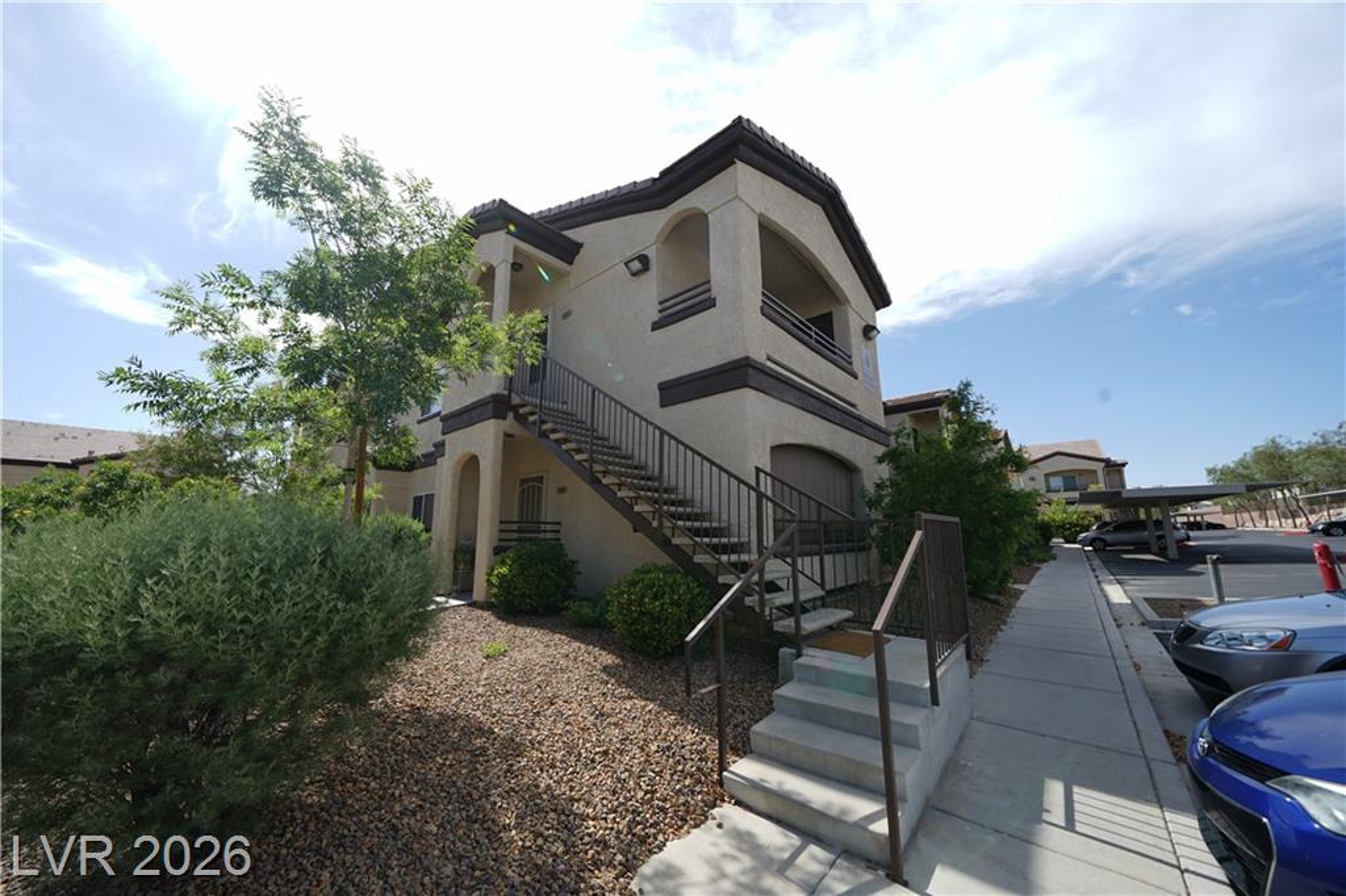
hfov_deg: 112.6
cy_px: 448
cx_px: 673
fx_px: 448
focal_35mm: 12
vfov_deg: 90.0
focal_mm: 12
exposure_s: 1/125
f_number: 7.1
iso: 50
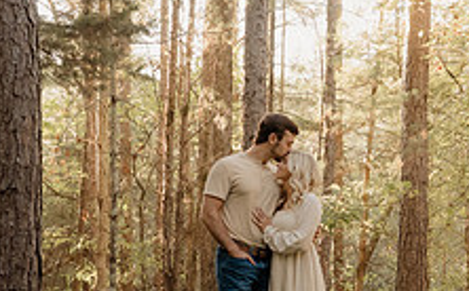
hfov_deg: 21.7
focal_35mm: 96
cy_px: 158
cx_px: 249
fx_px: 1225
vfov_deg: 13.6
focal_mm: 24
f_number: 2.8
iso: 500
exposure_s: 1/125
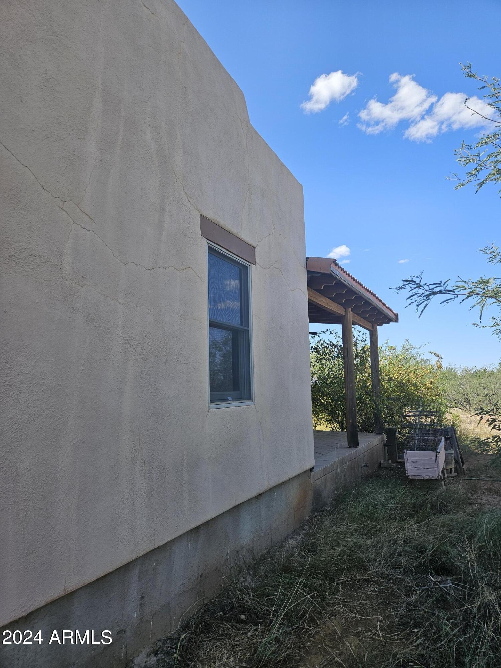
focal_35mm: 23
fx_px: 444
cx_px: 250
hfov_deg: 58.9
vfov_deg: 73.9
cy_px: 334
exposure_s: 1/1314
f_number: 1.8
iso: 40
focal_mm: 5.4
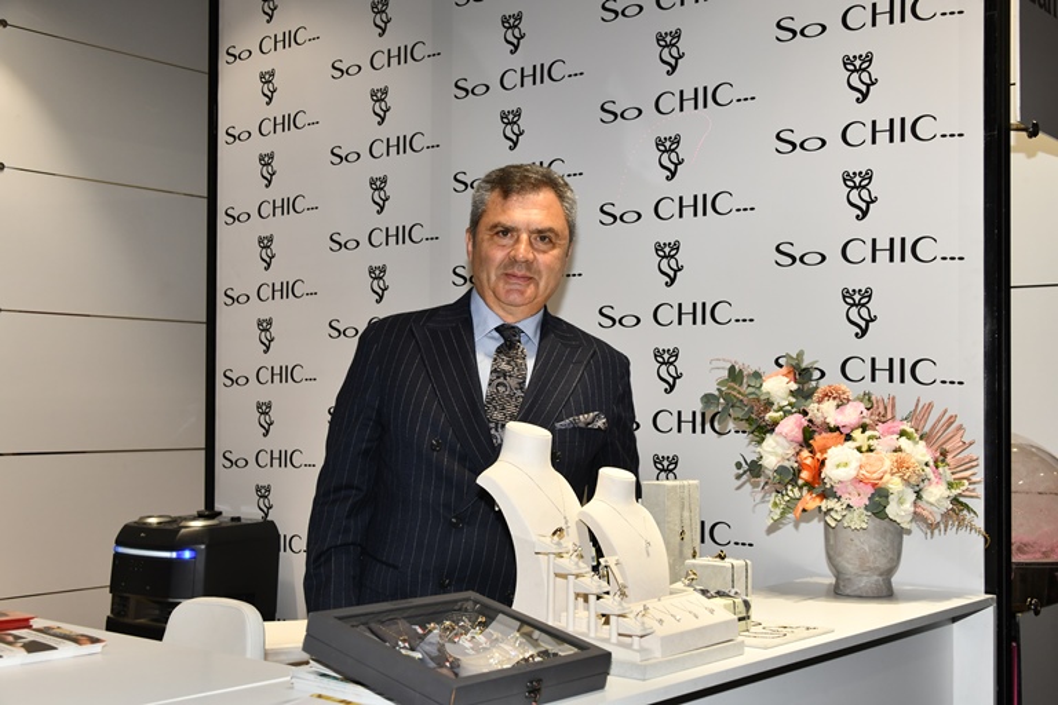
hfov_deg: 43.6
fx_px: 1322
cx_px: 529
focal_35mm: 45
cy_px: 352
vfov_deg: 29.9
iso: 640
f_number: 8
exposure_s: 1/200
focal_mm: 45
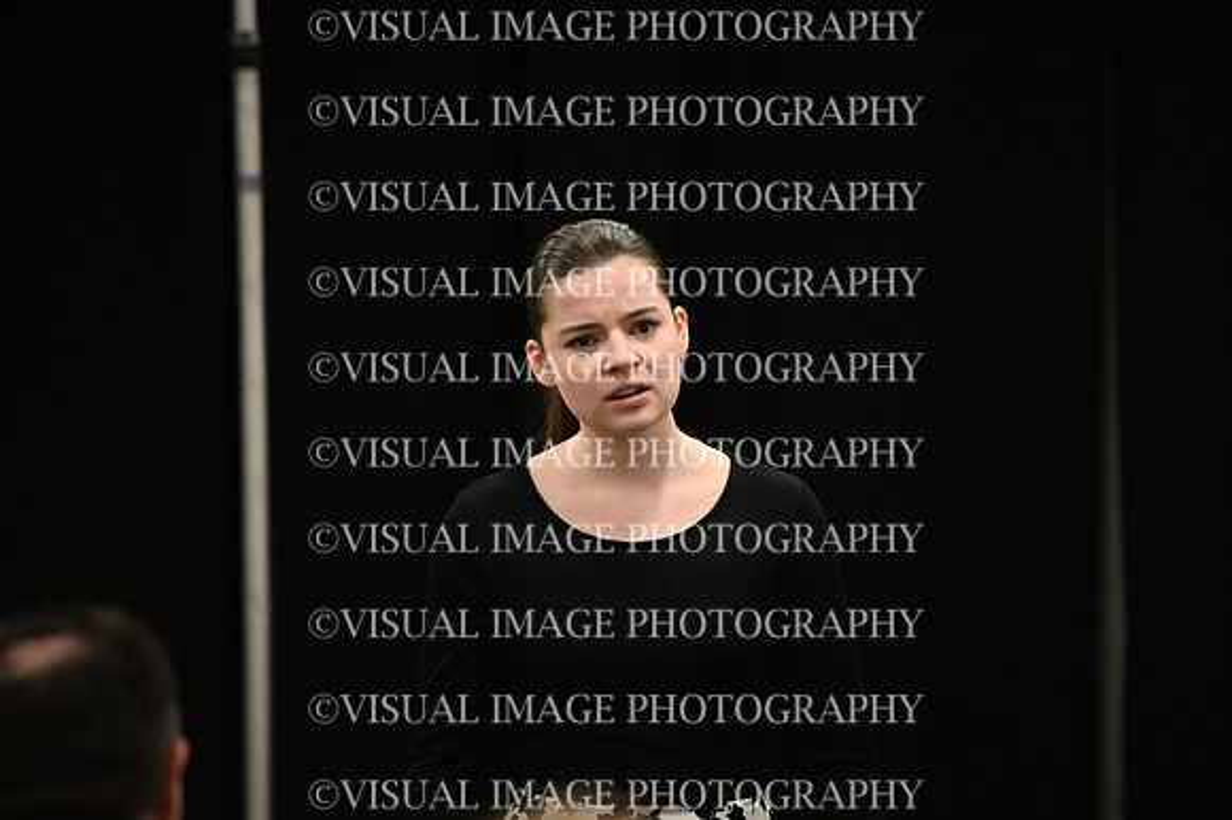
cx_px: 616
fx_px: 17101
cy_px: 410
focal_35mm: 500
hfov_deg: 4.1
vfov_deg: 2.7
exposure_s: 1/250
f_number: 6.3
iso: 8000
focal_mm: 500
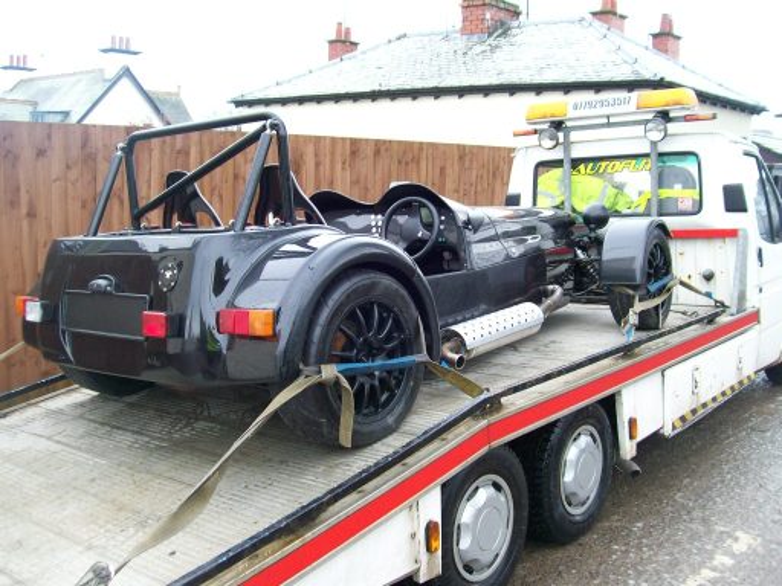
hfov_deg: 51.4
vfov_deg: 39.7
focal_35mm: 36
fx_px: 813
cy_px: 293
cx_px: 391
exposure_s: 1/91.3
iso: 80
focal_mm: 6
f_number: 2.7
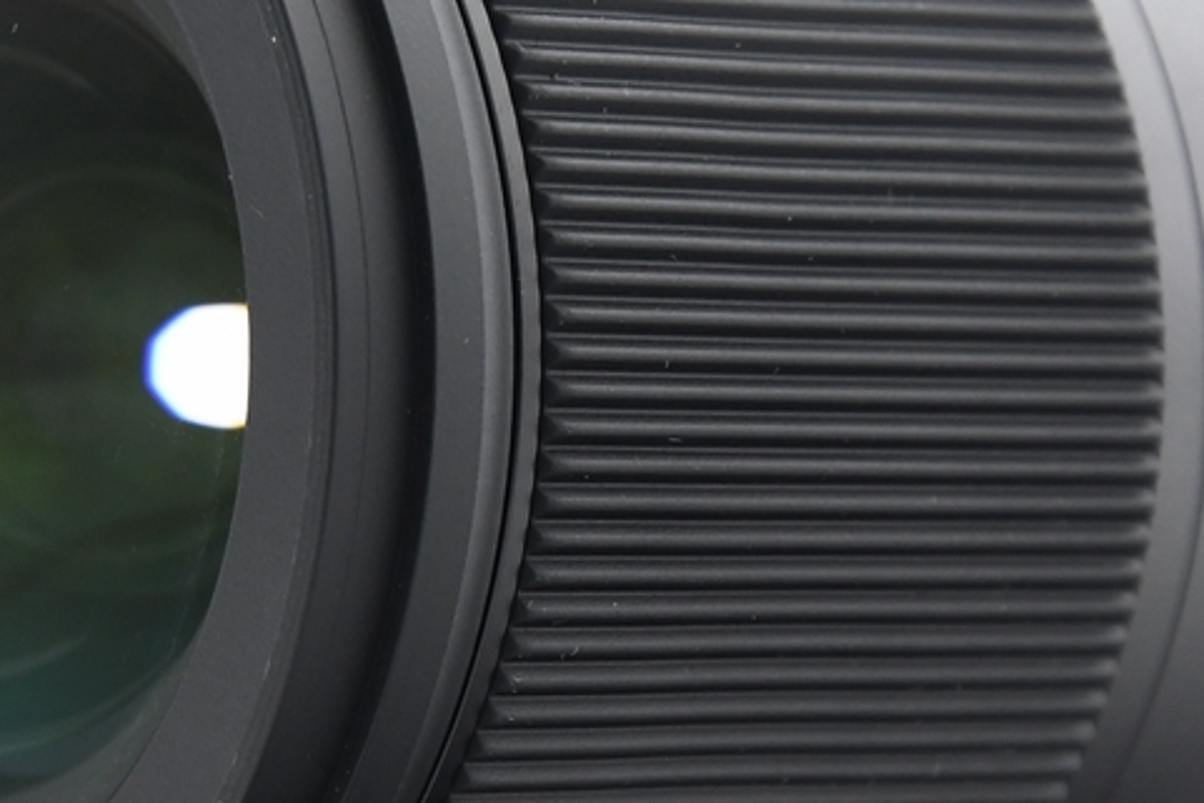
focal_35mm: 374
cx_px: 418
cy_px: 358
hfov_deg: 5.5
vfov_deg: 3.7
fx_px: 12511
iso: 1000
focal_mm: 80
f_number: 8
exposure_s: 1/125
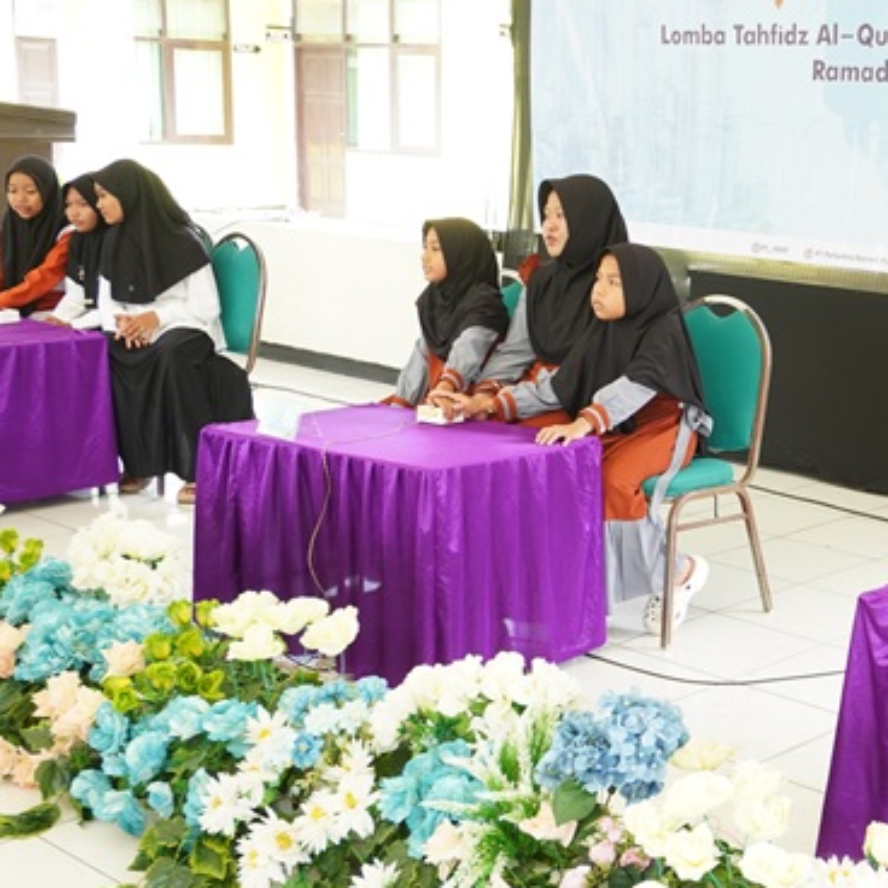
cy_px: 454
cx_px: 777
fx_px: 1620
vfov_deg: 30.7
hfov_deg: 29.5
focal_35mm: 56
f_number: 5
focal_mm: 23
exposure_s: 1/60
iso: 640
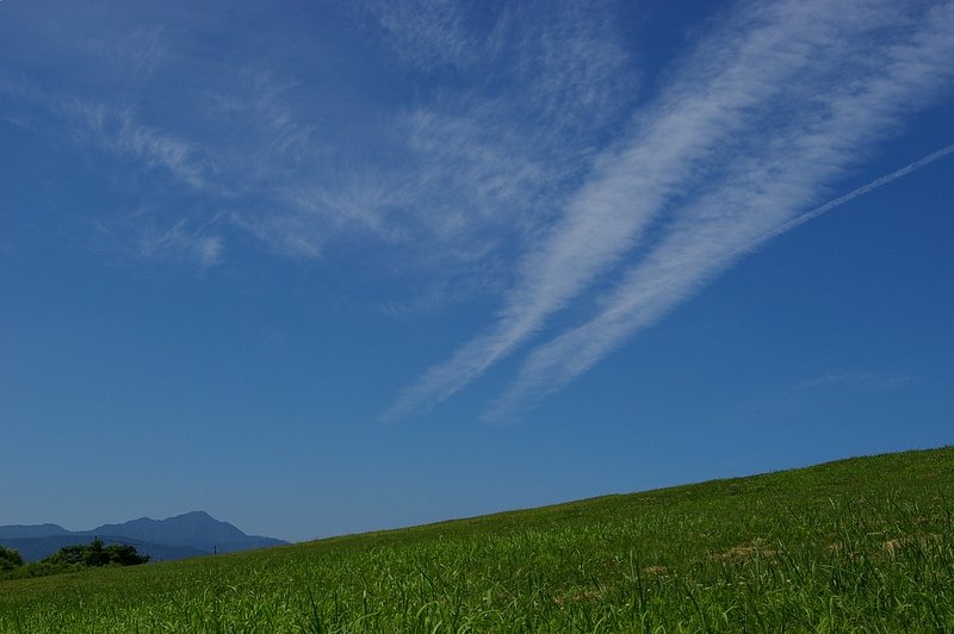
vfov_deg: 28.9
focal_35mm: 46
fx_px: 1231
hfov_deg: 42.4
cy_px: 317
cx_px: 477
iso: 200
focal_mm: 31
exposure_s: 1/350
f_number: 13
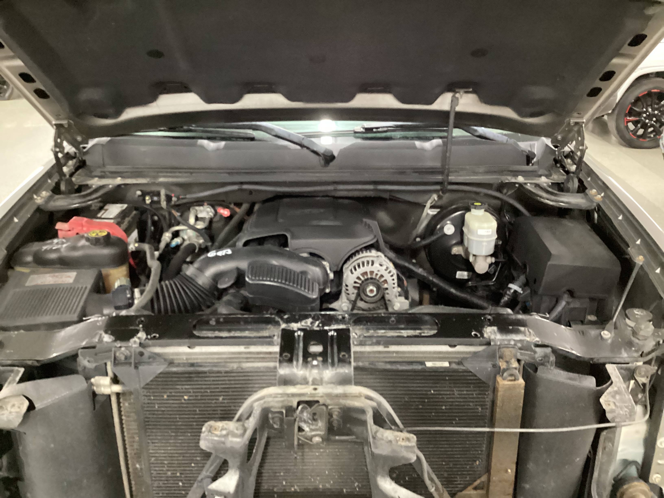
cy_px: 249
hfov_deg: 58.4
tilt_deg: -27.7
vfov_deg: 45.4
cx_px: 332
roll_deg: +0.0
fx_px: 595
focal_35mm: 31
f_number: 2.4
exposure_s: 1/20
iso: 640
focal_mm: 3.3
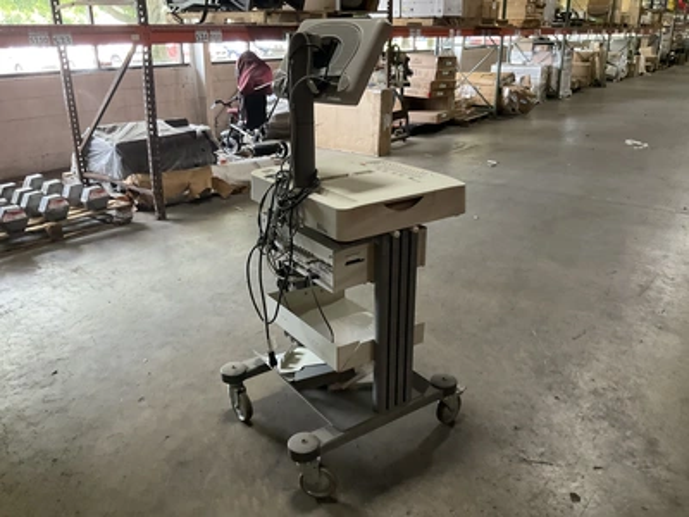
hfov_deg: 61.7
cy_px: 258
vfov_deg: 48.2
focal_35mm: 29
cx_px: 344
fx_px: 577
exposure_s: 1/60
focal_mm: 3
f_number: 1.8
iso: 200
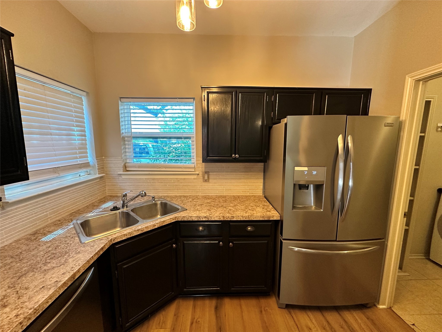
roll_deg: -0.2
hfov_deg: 102.1
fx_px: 179
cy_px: 166
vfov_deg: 85.7
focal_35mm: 14
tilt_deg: -7.2
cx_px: 221
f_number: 2.2
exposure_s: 1/60
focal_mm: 2.22
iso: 320
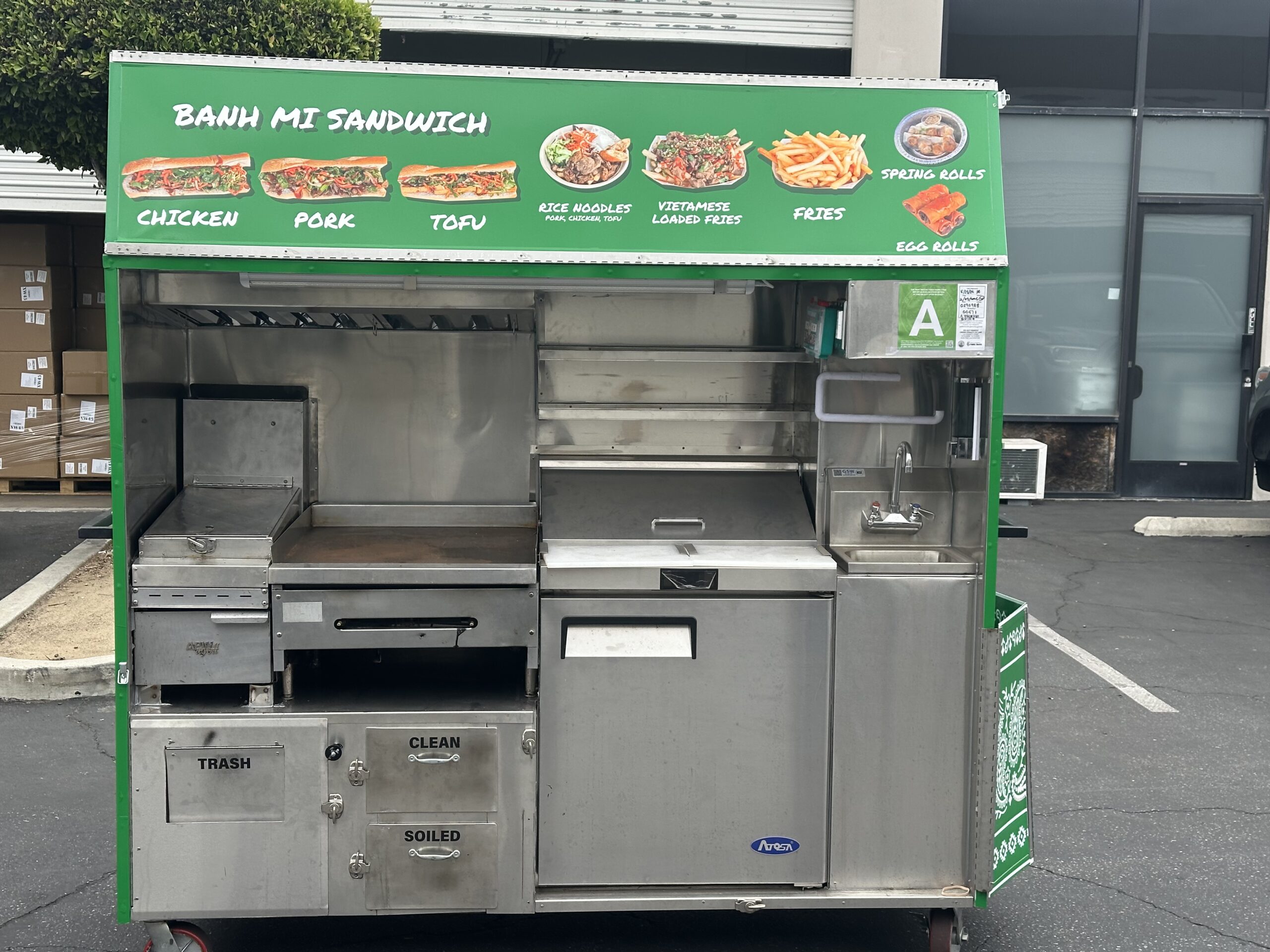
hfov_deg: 39.7
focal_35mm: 48
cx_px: 635
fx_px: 1761
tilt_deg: -5.3
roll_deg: -1.8
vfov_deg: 30.3
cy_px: 476
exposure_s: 1/480
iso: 64
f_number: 1.78
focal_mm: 6.86
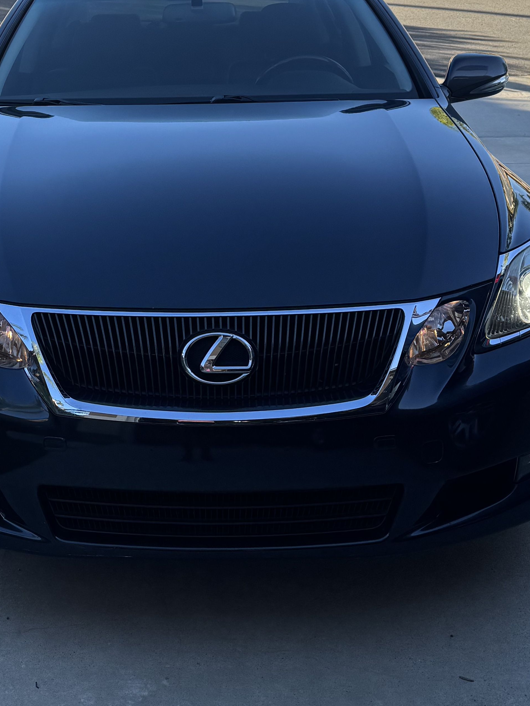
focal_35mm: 54
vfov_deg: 35.0
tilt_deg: -20.6
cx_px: 154
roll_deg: -0.6
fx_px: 1102
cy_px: 210
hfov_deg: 26.8
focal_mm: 6.76
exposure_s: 1/1818
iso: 80
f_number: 1.78
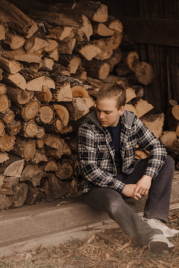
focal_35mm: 127
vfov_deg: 16.1
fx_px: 947
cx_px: 90
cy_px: 134
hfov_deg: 10.8
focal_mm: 85
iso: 125
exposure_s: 1/2000
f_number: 1.6
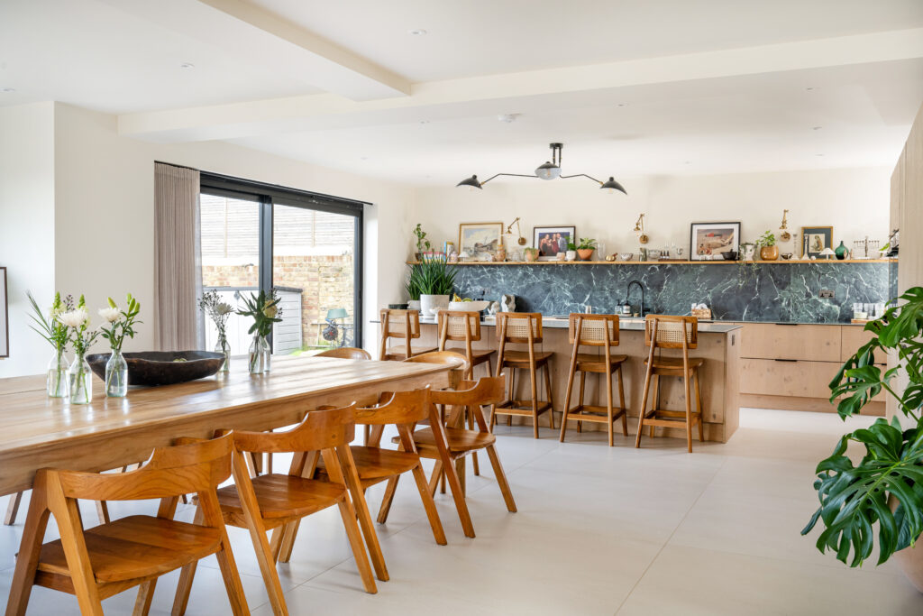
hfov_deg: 58.7
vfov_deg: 41.1
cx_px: 462
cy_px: 308
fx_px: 821
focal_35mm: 32
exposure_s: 1/15
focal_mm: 32
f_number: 9
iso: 200
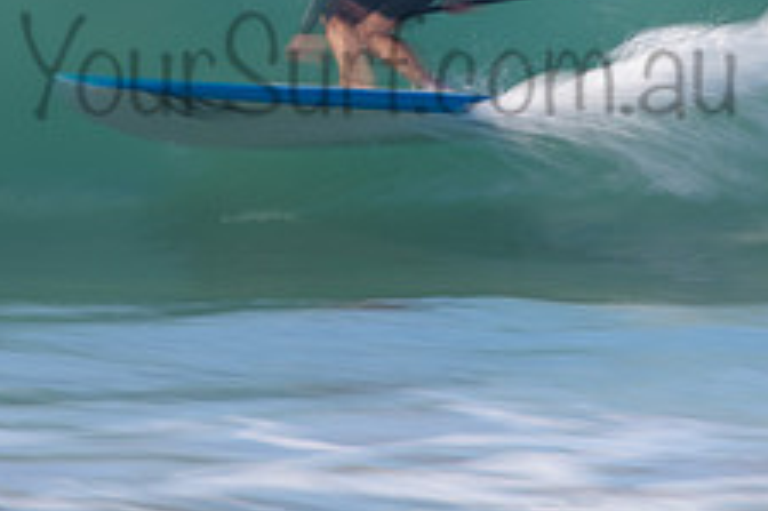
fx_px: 27627
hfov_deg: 1.6
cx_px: 374
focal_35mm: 1296
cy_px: 36
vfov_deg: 1.1
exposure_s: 1/13
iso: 31
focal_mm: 500
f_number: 13
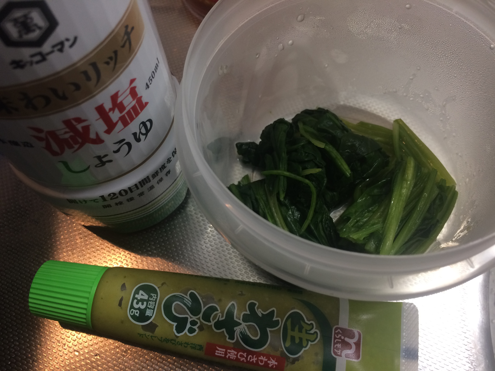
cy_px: 186
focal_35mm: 29
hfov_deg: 61.7
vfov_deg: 48.2
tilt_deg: -66.3
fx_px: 415
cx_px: 248
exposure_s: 1/30
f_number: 2.2
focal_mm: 4.15
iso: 80
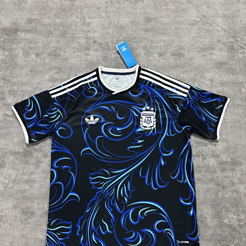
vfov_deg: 55.2
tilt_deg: -77.7
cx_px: 121
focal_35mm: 29
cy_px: 148
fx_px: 233
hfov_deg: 55.6
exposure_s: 1/60
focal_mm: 6.76
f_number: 1.78
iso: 500
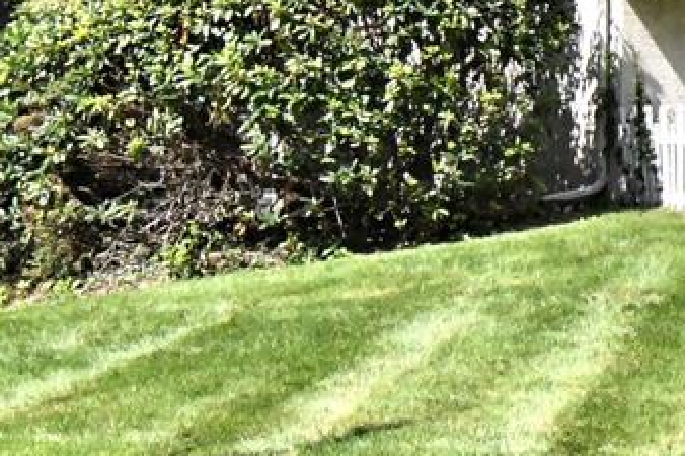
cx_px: 1291
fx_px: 2434
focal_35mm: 128
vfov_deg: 10.5
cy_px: -144
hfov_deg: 14.0
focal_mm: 20
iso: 5000
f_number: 8
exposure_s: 1/8000
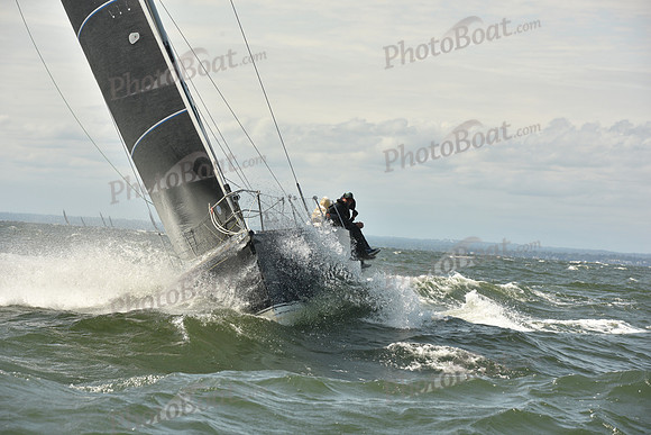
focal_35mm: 155
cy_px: 218
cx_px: 326
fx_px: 2803
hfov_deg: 13.2
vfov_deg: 8.9
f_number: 9
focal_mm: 155
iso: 250
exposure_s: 1/800
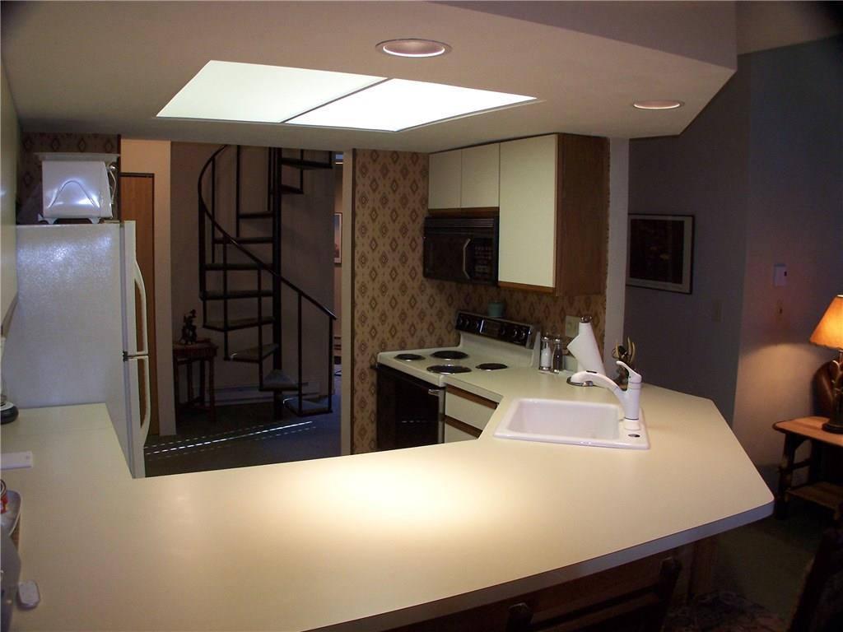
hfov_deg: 49.0
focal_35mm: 38
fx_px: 925
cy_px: 316
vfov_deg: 37.7
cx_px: 422
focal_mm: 6.3
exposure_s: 1/45
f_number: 2.8
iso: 140
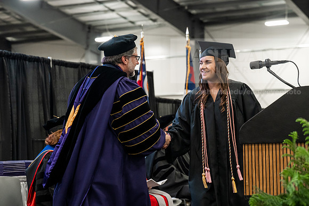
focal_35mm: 86
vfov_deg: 15.9
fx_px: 738
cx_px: 154
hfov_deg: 23.6
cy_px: 103
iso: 4000
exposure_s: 1/200
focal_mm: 86
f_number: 4.5
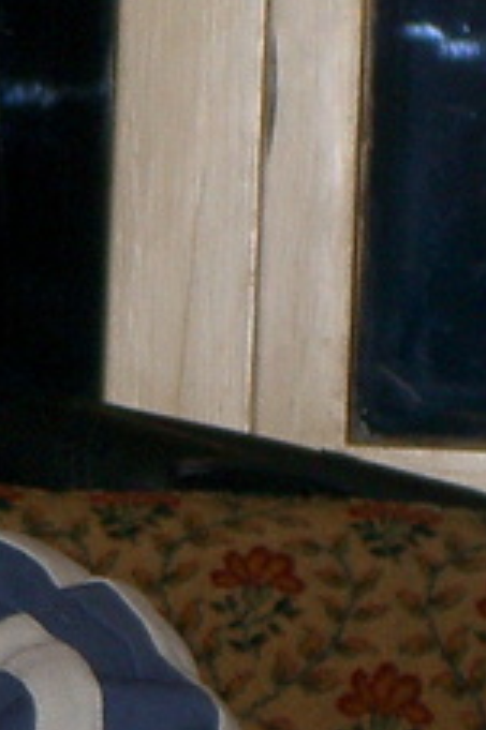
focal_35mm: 381
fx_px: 7726
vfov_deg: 5.4
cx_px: -338
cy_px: 193
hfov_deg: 3.6
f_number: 4.8
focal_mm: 17.4
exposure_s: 1/40
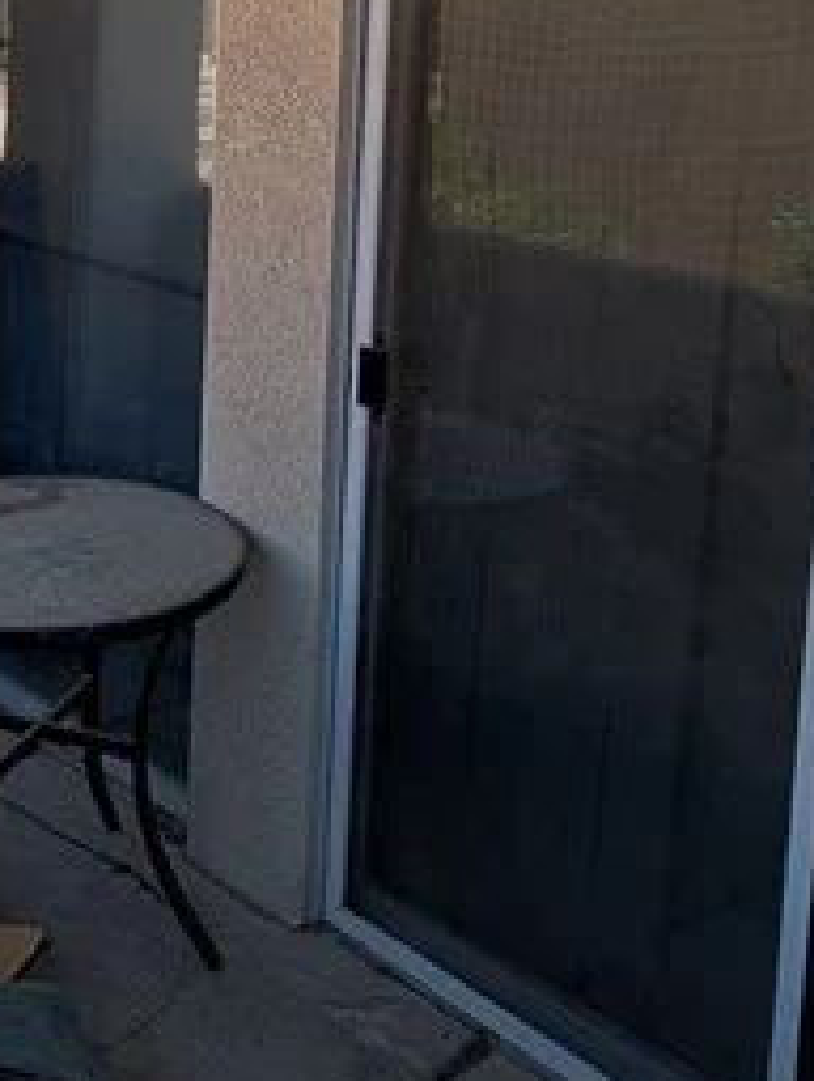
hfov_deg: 30.2
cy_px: 150
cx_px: 299
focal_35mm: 48
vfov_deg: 37.5
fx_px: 1501
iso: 51
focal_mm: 2.02
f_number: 1.7
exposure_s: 1/1953
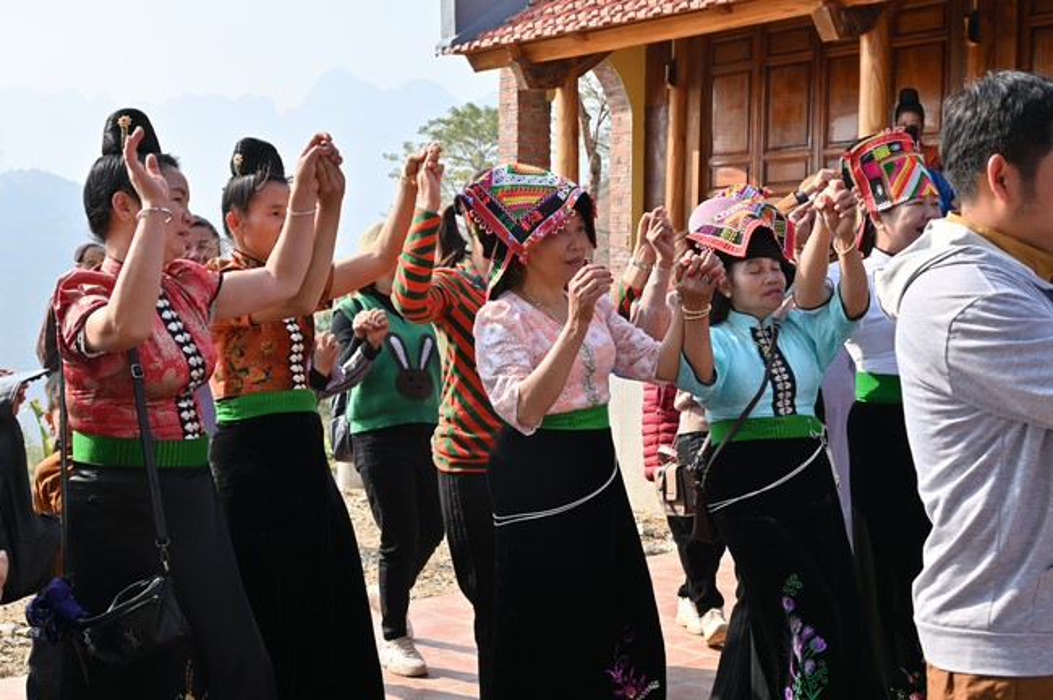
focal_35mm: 46
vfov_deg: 29.2
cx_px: 526
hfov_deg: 42.8
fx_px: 1344
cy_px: 350
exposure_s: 1/160
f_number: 9
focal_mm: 46
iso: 100
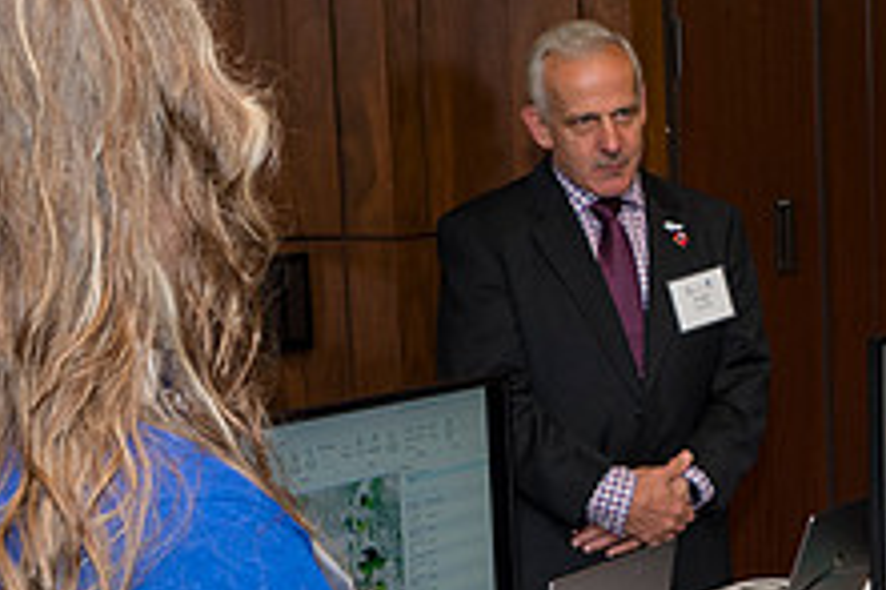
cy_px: 580
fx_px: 2262
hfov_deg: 21.0
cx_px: 990
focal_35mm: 92
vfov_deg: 14.6
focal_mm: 35
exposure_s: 1/125
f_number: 5
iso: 800
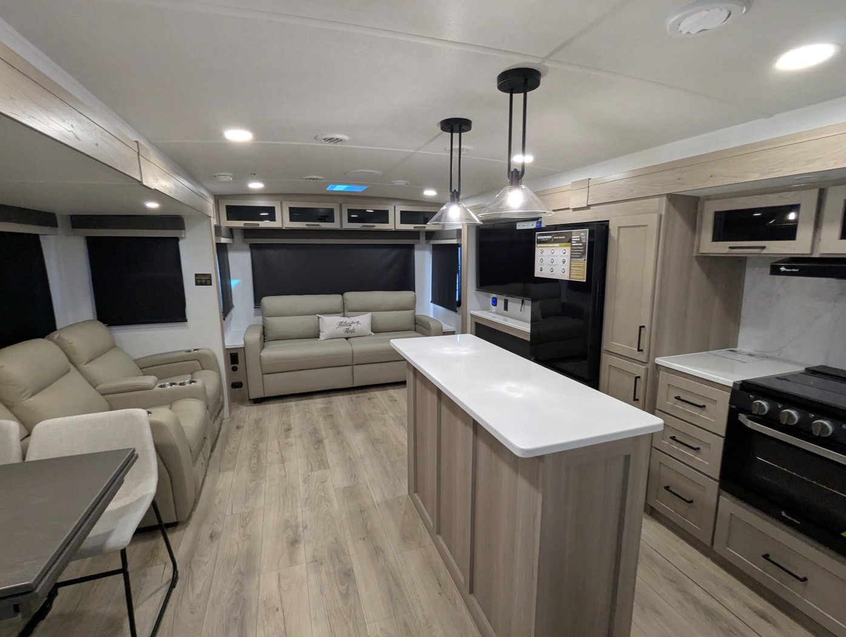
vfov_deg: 78.2
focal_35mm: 16
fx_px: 392
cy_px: 318
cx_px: 423
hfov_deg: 94.4
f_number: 2.2
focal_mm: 2.35
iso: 333
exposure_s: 1/106
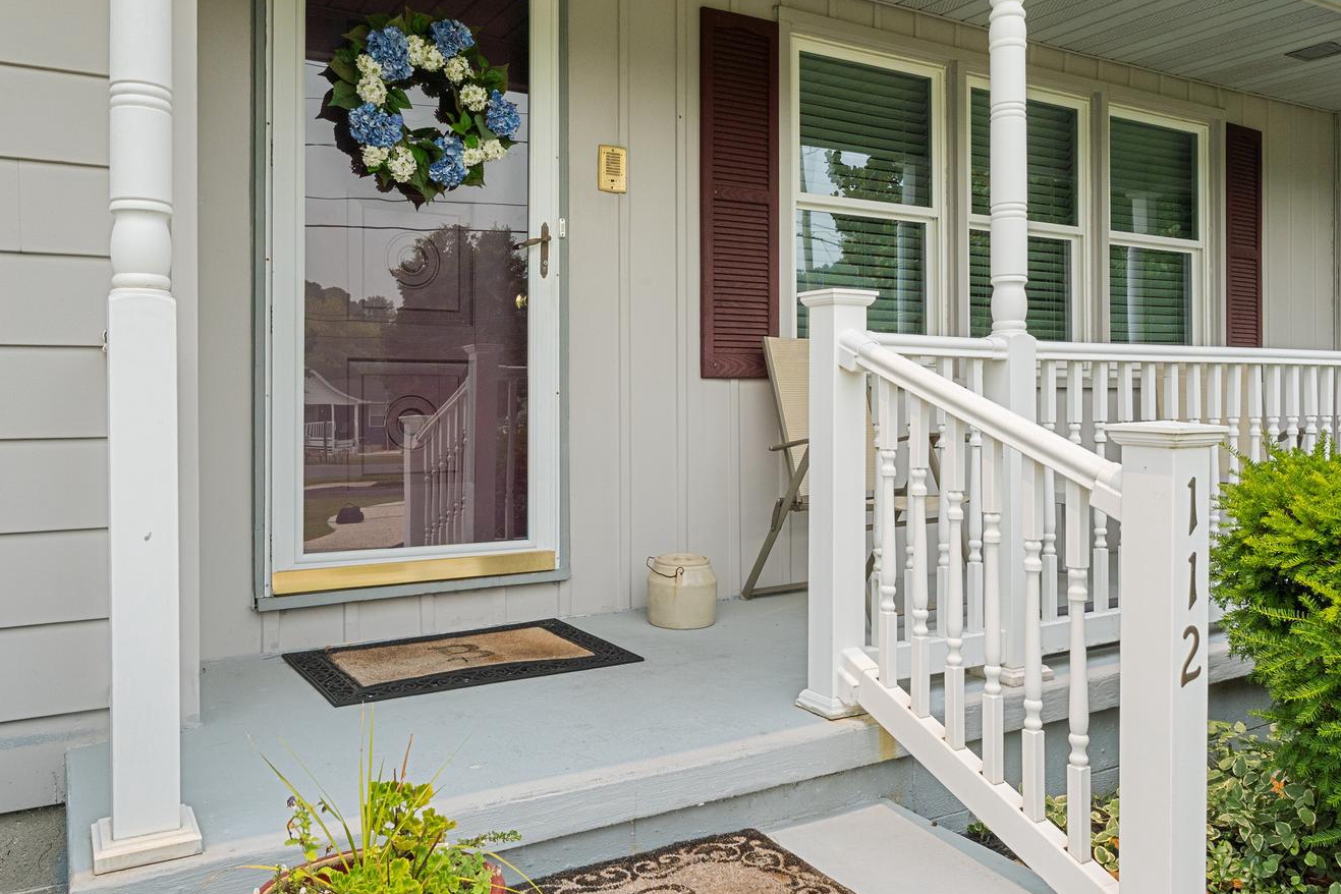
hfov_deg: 65.5
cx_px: 667
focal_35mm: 28
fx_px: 1043
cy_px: 371
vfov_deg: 46.2
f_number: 7.1
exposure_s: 1/500
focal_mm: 12
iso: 200
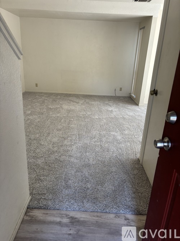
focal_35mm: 26
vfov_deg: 67.3
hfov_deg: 53.0
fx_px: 180
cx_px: 90
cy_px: 120
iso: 80
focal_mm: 5.96
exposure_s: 1/121
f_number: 1.6
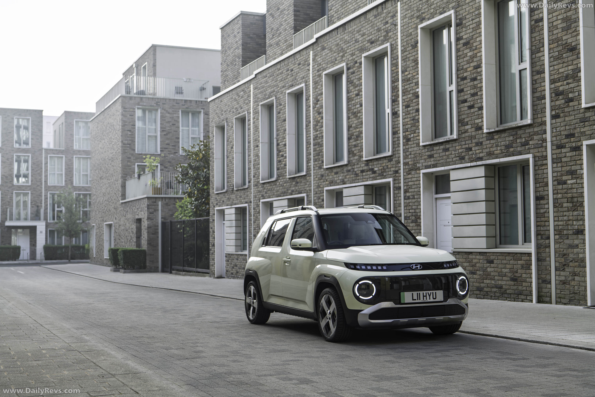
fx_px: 827
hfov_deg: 39.6
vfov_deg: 27.0
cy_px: 198
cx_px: 298
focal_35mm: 50
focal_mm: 50
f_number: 4
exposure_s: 1/100
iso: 250
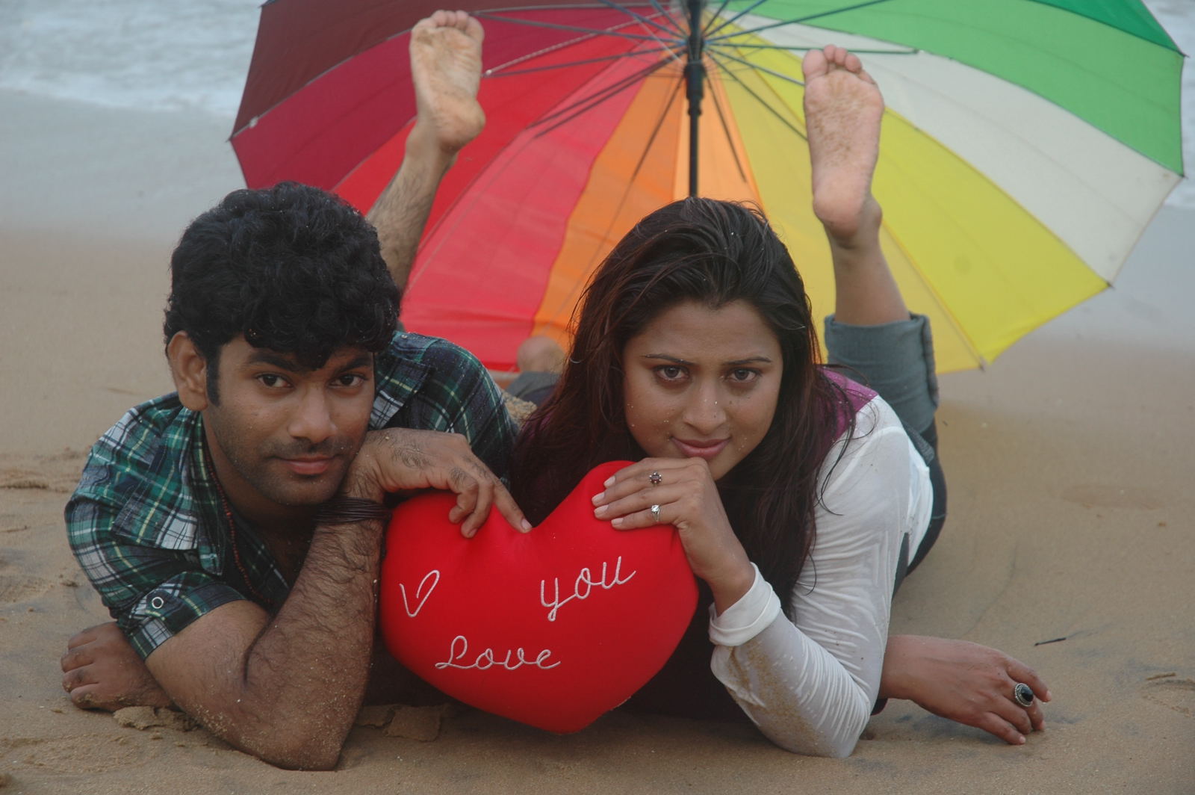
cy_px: 398
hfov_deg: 19.5
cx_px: 598
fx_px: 3482
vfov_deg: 13.0
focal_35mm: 105
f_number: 5.6
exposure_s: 1/125
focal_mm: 70
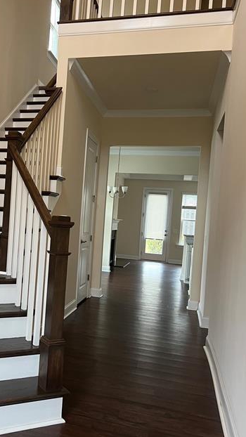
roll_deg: -4.9
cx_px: 51
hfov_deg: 32.8
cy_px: 220
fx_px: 406
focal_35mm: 35
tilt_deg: -0.6
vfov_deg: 56.6
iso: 125
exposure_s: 1/60
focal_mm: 5.7
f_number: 1.5
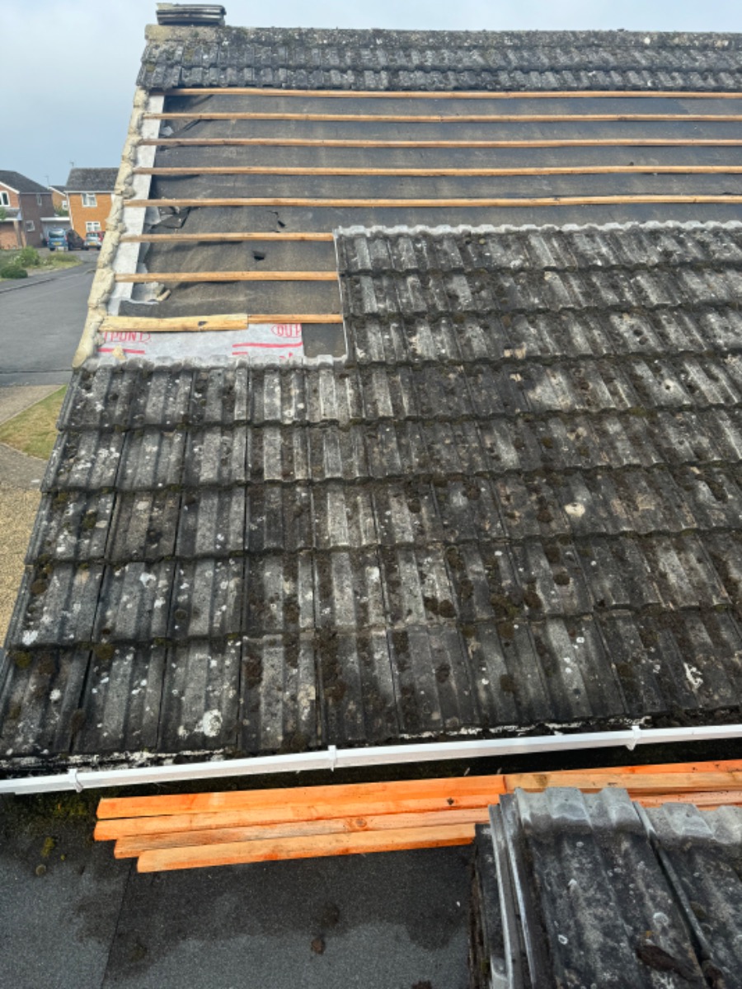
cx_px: 371
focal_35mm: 24
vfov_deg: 71.6
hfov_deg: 56.8
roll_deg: -3.7
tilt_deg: -21.9
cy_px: 494
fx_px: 686
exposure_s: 1/1597
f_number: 1.78
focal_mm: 6.76
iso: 80
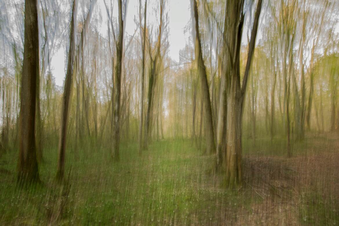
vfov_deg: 47.9
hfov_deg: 67.4
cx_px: 170
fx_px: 254
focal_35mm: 27
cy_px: 113
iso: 100
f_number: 6.3
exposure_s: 1/4
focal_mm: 18
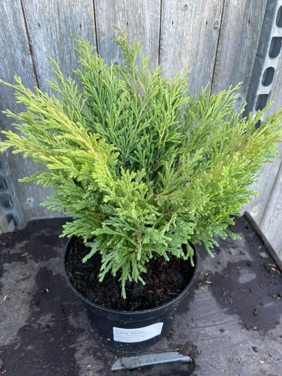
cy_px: 188
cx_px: 141
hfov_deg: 53.1
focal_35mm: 26
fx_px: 282
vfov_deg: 67.3
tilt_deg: -37.4
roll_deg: +0.2
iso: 50
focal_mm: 4.2
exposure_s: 1/121
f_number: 1.6
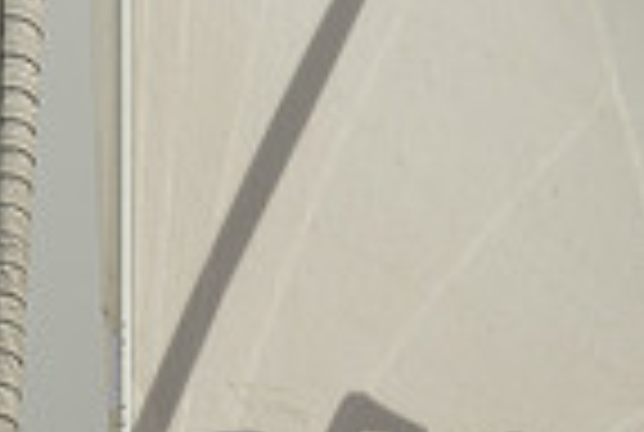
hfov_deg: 3.0
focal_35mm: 675
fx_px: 12100
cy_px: 291
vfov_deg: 2.0
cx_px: 442
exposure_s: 1/2000
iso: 400
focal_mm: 135
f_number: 6.3
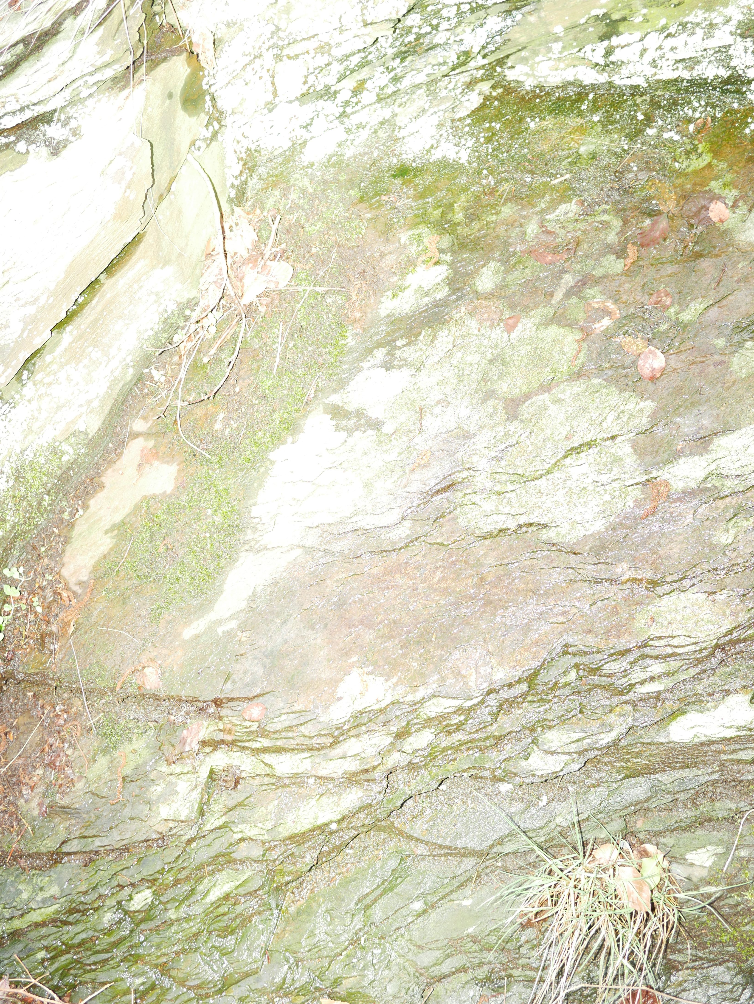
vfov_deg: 44.8
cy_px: 482
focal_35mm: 42
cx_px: 386
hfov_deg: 34.4
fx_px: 1219
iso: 200
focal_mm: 20
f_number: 2.2
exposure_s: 1/200
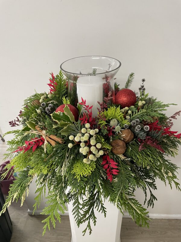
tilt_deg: -32.7
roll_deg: +2.9
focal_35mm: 26
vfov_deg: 67.3
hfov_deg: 53.1
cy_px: 121
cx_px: 90
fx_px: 181
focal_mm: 4.2
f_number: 1.6
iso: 160
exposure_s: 1/50
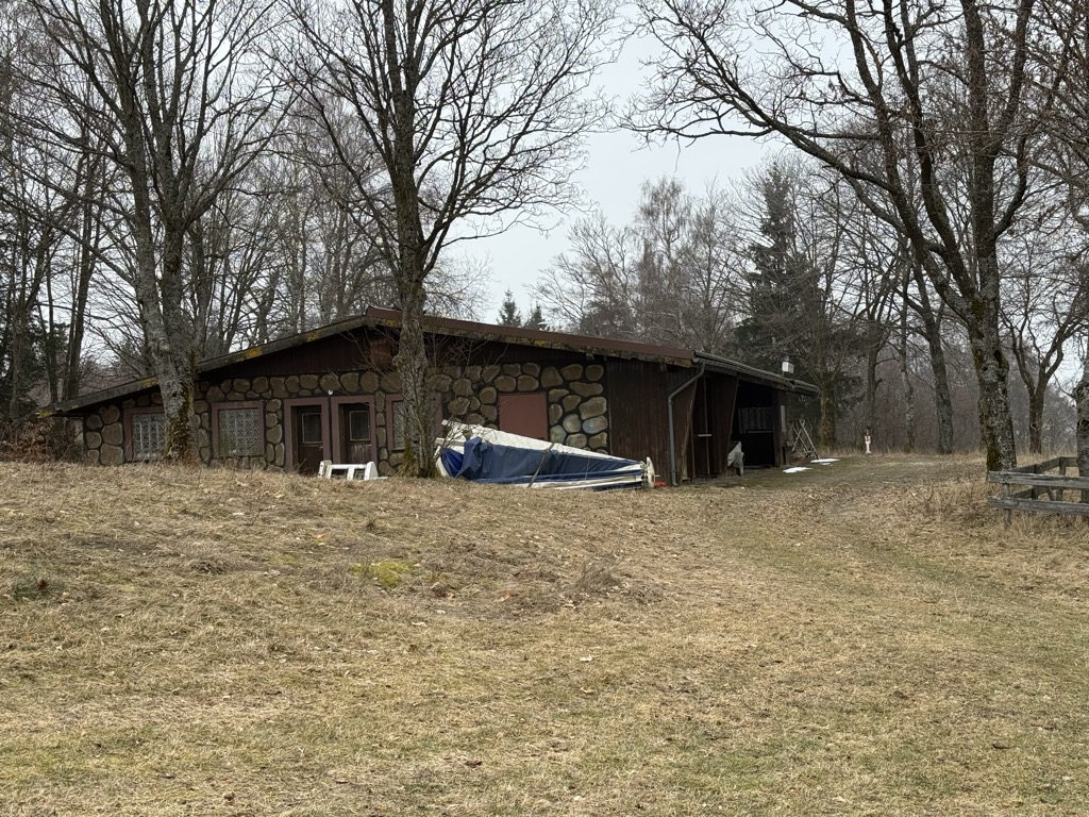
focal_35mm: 48
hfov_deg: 39.7
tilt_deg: -0.1
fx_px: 1510
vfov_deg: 30.3
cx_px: 544
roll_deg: +2.4
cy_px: 408
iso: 64
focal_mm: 6.76
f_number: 1.78
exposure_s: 1/359
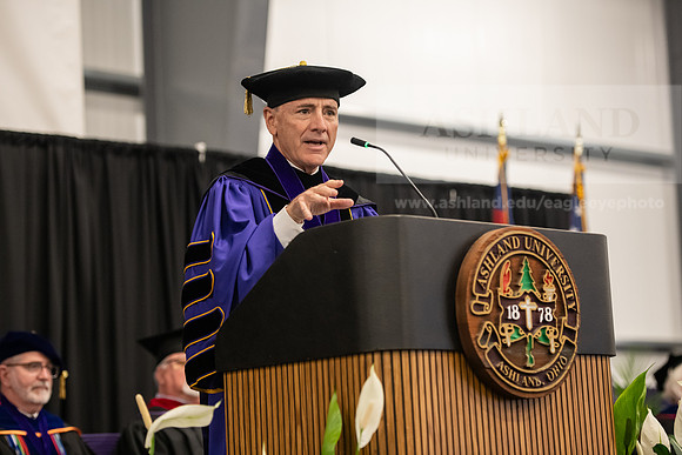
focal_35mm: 100
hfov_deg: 20.4
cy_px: 228
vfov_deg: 13.7
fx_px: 1895
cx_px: 341
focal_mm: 100
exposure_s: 1/200
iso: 3200
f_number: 3.2
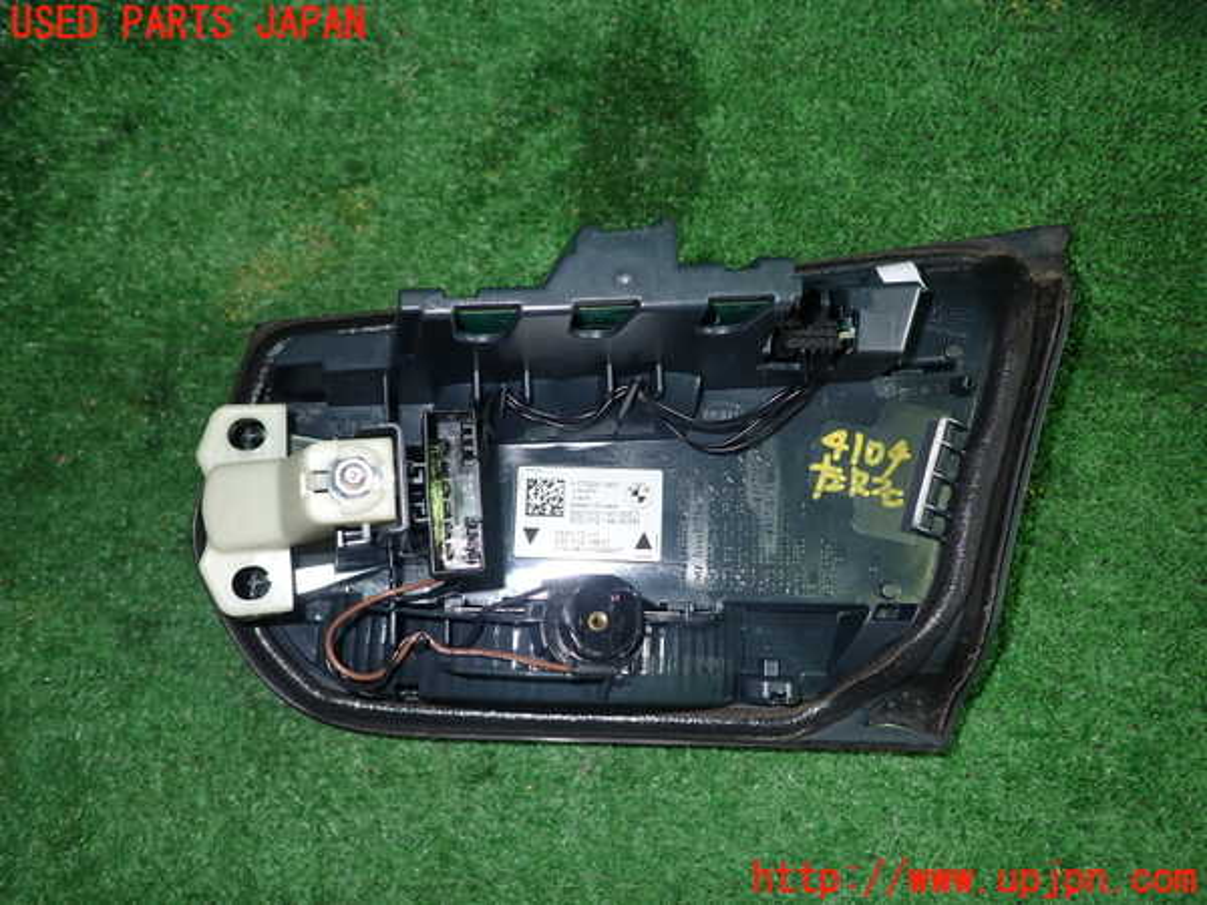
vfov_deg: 46.8
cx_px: 604
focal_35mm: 30
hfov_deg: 60.0
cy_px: 452
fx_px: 1046
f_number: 6.3
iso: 200
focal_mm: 5.4
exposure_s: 1/30
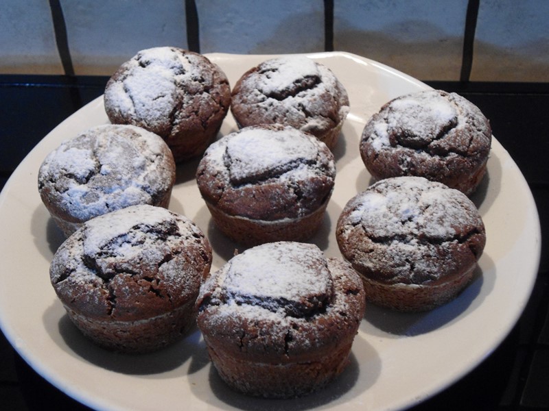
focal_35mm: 53
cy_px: 206
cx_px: 274
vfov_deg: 27.5
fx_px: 841
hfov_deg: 36.2
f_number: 3.9
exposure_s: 1/15
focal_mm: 9.5
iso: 400
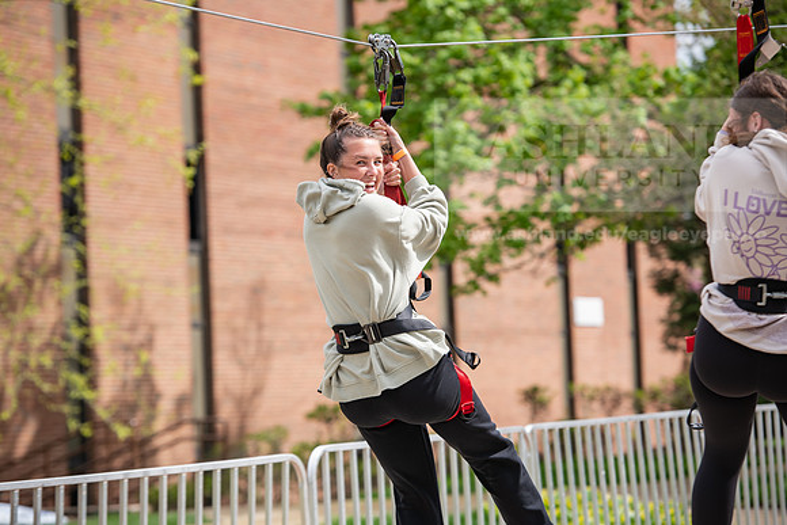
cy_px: 262
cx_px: 394
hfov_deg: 15.2
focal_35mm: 135
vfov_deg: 10.2
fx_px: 2952
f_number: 4
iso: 160
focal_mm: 135
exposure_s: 1/800
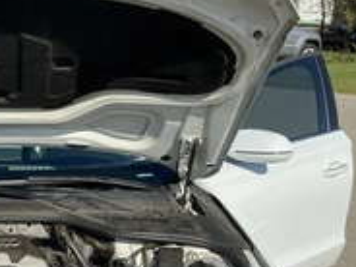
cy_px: 166
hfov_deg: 30.0
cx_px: 21
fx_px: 627
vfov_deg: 24.0
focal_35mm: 61
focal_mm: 3
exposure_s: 1/1121
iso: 25
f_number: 1.8
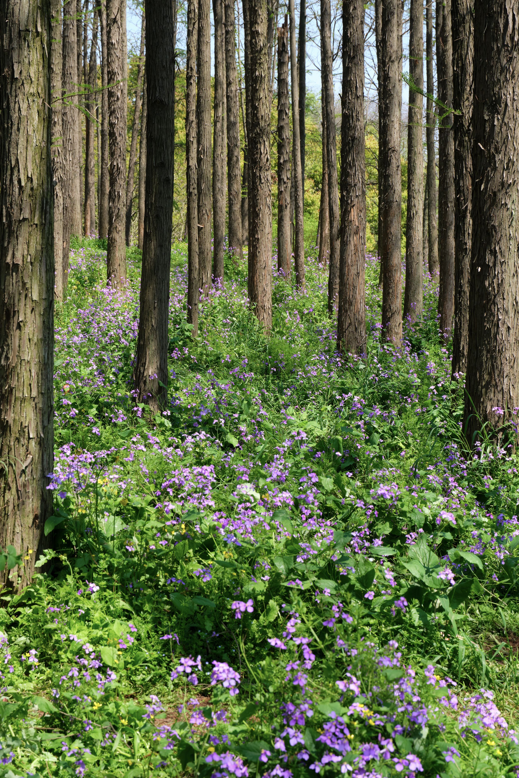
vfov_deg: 27.0
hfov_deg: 18.2
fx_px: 1622
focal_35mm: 75
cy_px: 389
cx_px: 260
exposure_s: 1/350
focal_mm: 50
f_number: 8
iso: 250
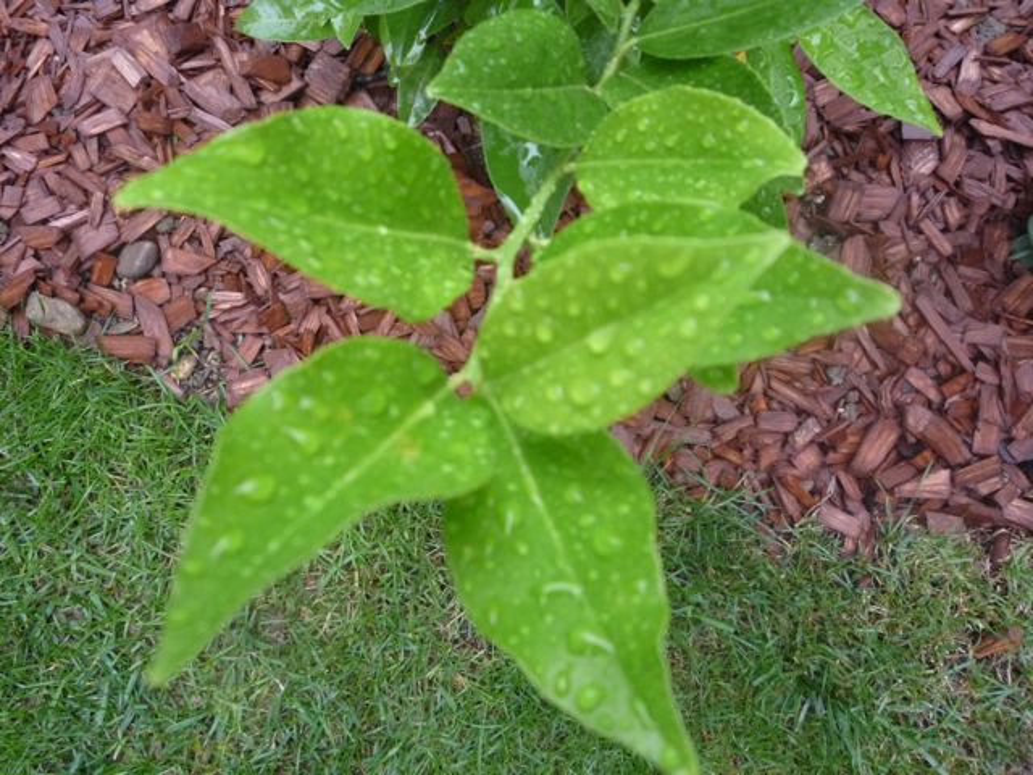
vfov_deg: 46.8
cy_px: 388
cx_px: 516
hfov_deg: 60.0
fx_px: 895
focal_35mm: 30
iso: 400
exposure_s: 1/25
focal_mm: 5.2
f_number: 3.3
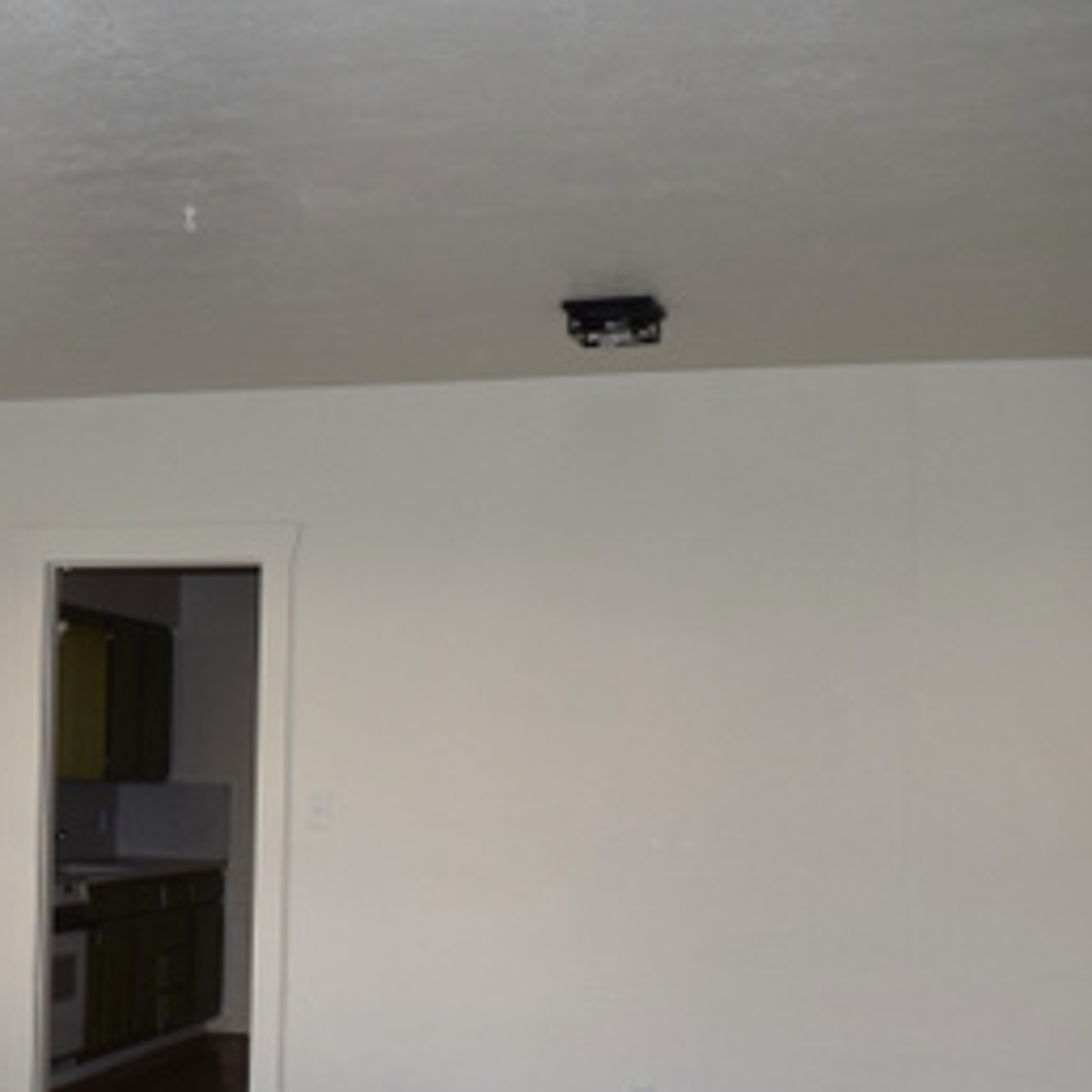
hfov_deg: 28.1
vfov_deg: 29.8
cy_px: 730
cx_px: -25
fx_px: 2034
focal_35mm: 57
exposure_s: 1/125
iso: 720
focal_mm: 18
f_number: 5.6
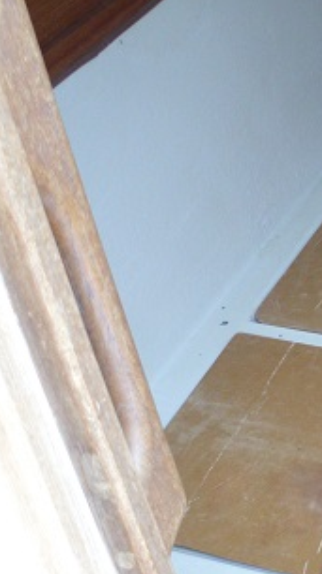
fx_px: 1324
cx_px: 533
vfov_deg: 24.4
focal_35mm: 87
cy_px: 343
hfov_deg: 12.9
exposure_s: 1/60
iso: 200
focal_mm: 6.3
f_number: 2.9
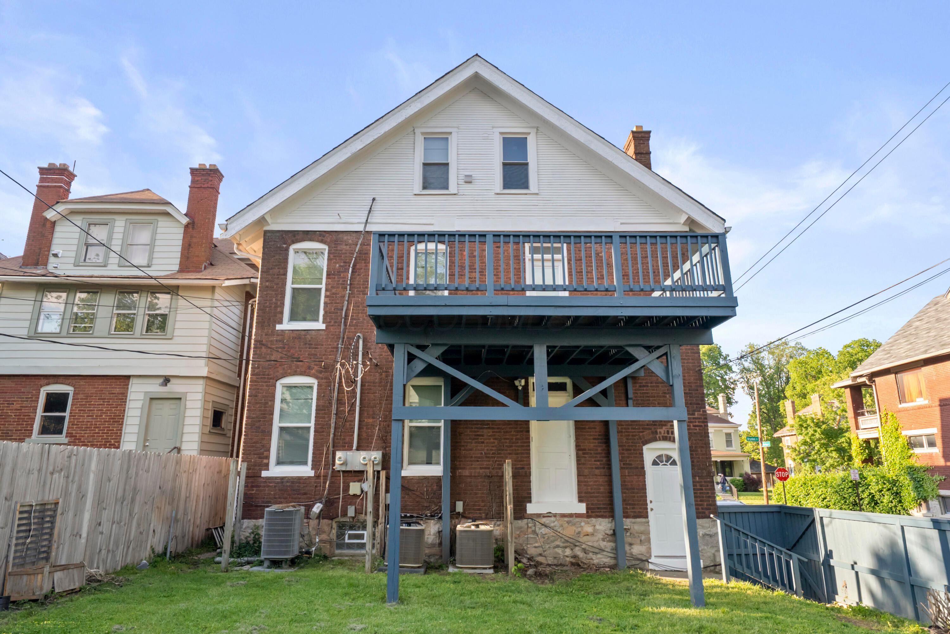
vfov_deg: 57.3
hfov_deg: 78.6
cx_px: 475
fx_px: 581
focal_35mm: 22
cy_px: 317
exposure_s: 1/200
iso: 640
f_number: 9
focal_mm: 22
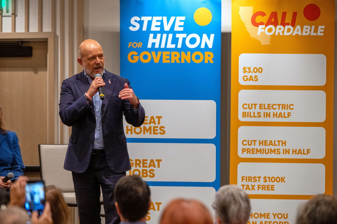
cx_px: 168
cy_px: 112
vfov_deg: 10.5
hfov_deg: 15.8
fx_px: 1216
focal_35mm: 130
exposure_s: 1/250
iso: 3200
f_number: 3.2
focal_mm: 130
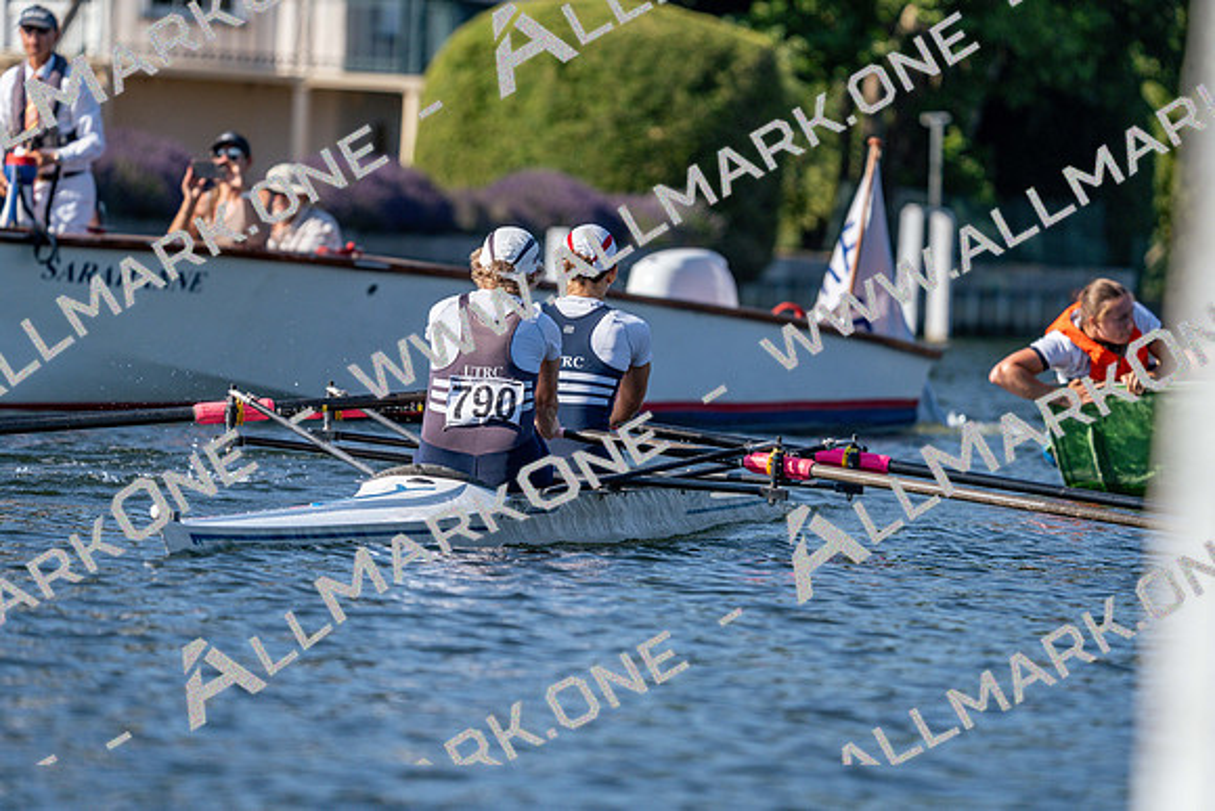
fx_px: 11916
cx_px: 608
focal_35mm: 353
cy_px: 406
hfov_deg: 5.8
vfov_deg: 3.9
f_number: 6.3
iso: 250
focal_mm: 353
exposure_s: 1/1600
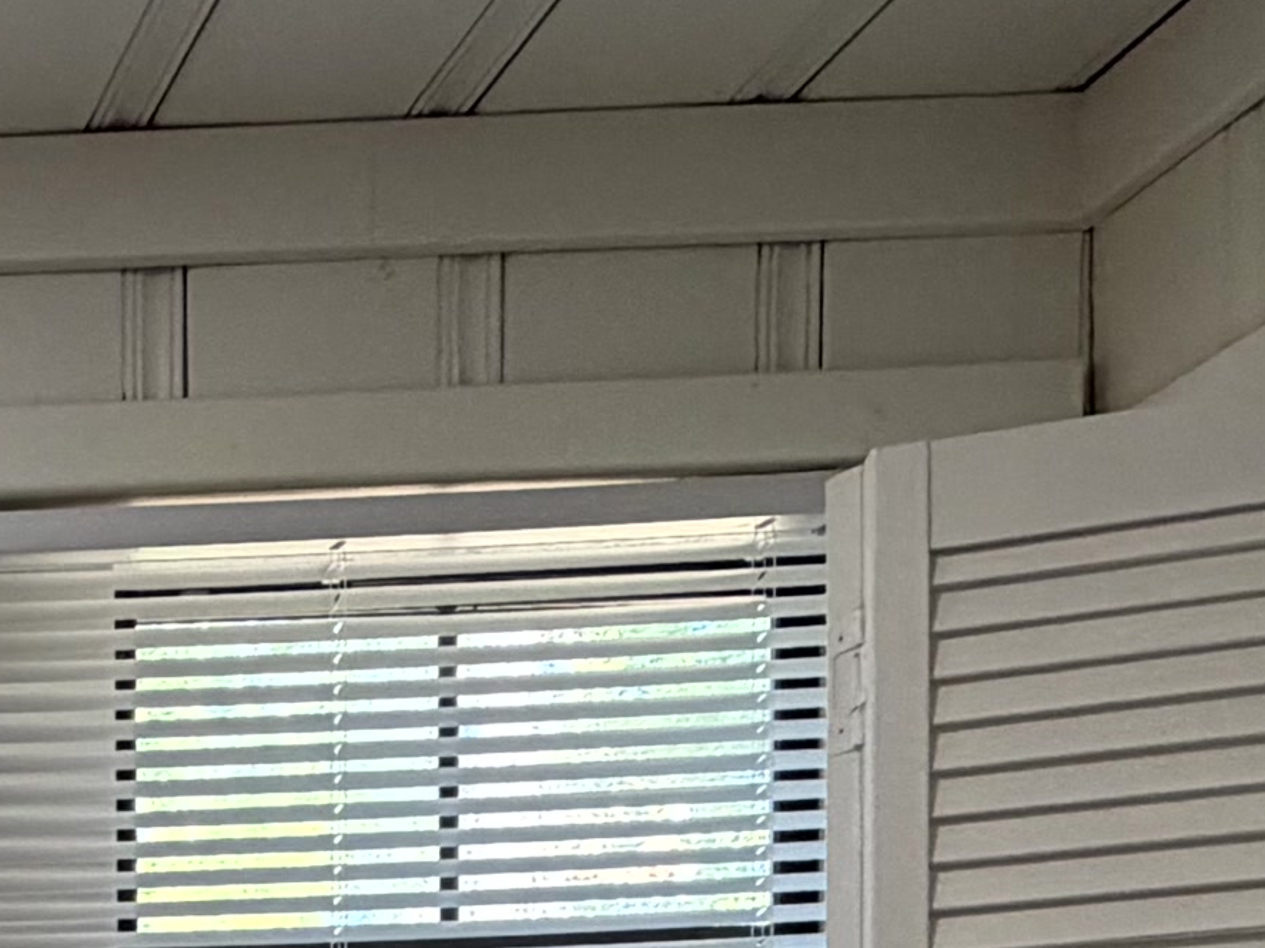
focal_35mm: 66
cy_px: 1567
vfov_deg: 18.6
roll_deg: +0.7
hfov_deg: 23.1
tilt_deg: +0.1
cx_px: -685
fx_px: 2412
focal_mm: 2.22
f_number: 2.2
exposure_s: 1/120
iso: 125
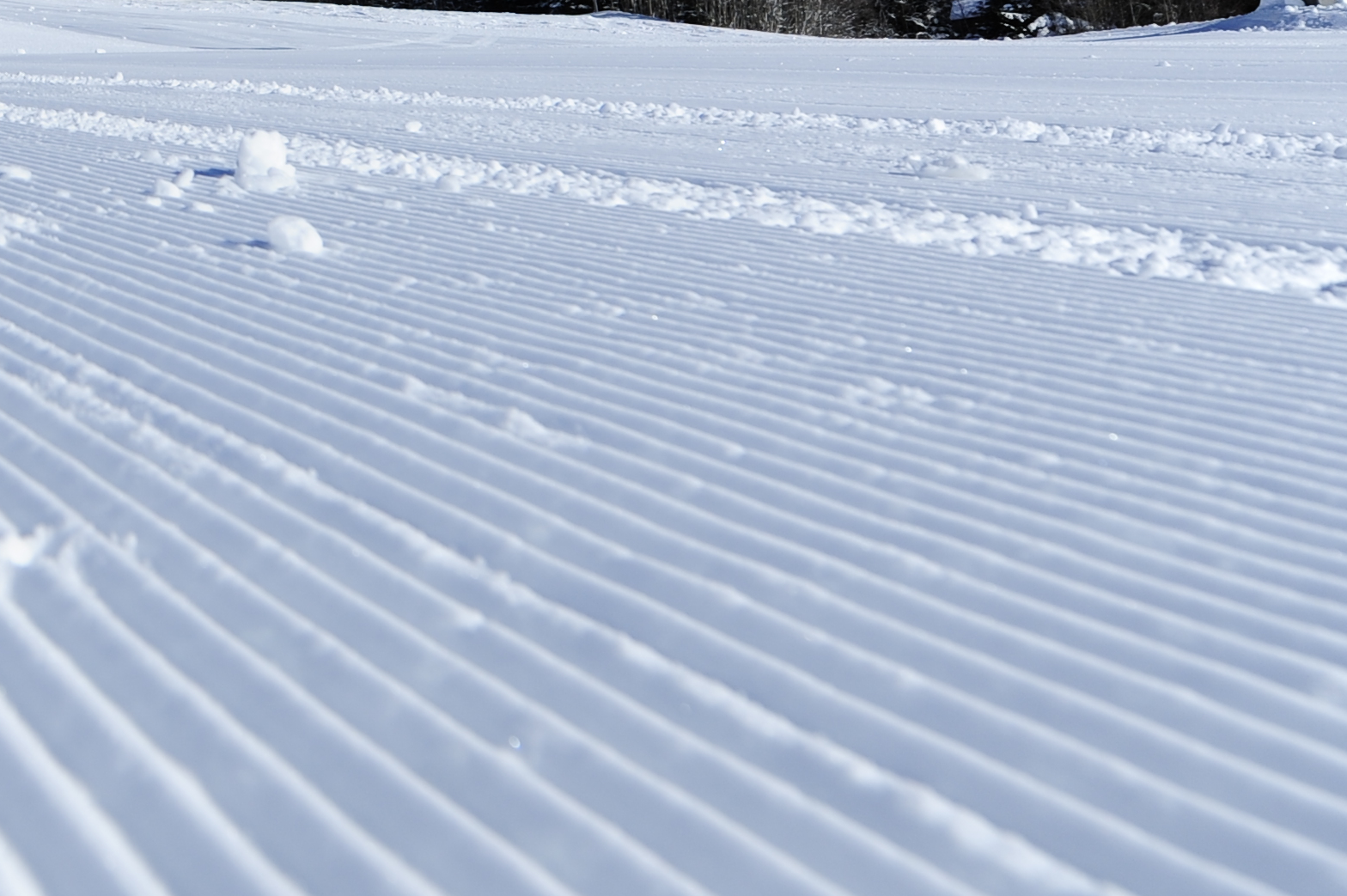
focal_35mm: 38
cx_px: -137
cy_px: -103
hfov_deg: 40.7
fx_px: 1421
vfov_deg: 31.0
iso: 250
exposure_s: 1/3000
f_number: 5.6
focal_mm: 14
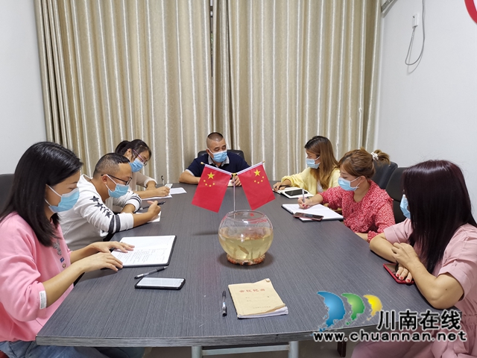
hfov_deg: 65.3
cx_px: 238
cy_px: 179
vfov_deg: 51.4
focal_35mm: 27
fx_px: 372
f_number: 1.8
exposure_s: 1/50
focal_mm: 4.75
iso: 250
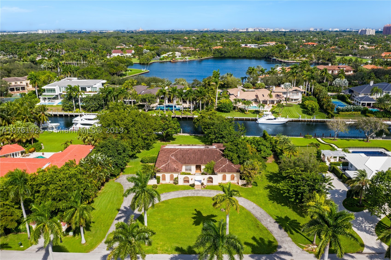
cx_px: 196
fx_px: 304
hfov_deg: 65.5
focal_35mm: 28
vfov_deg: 46.4
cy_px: 130
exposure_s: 1/800
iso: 100
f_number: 5
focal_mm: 10.26
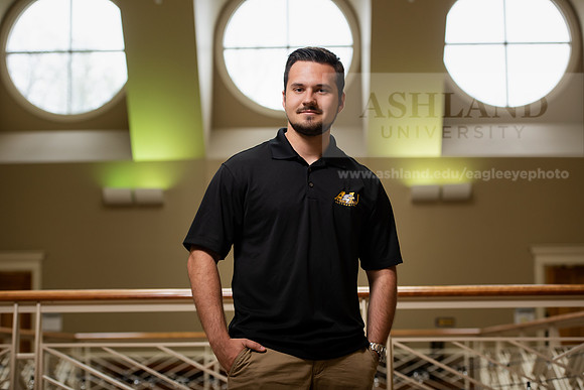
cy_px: 195
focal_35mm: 80
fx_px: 1298
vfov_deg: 17.1
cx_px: 292
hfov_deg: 25.4
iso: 800
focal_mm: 80
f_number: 4.5
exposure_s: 1/200
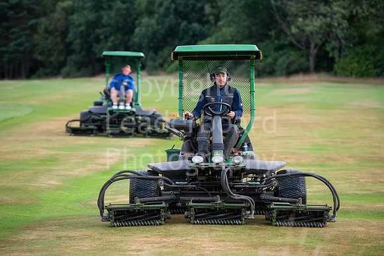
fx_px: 1707
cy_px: 128
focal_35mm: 160
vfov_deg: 8.6
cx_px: 192
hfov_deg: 12.8
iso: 800
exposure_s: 1/800
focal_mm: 160
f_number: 4
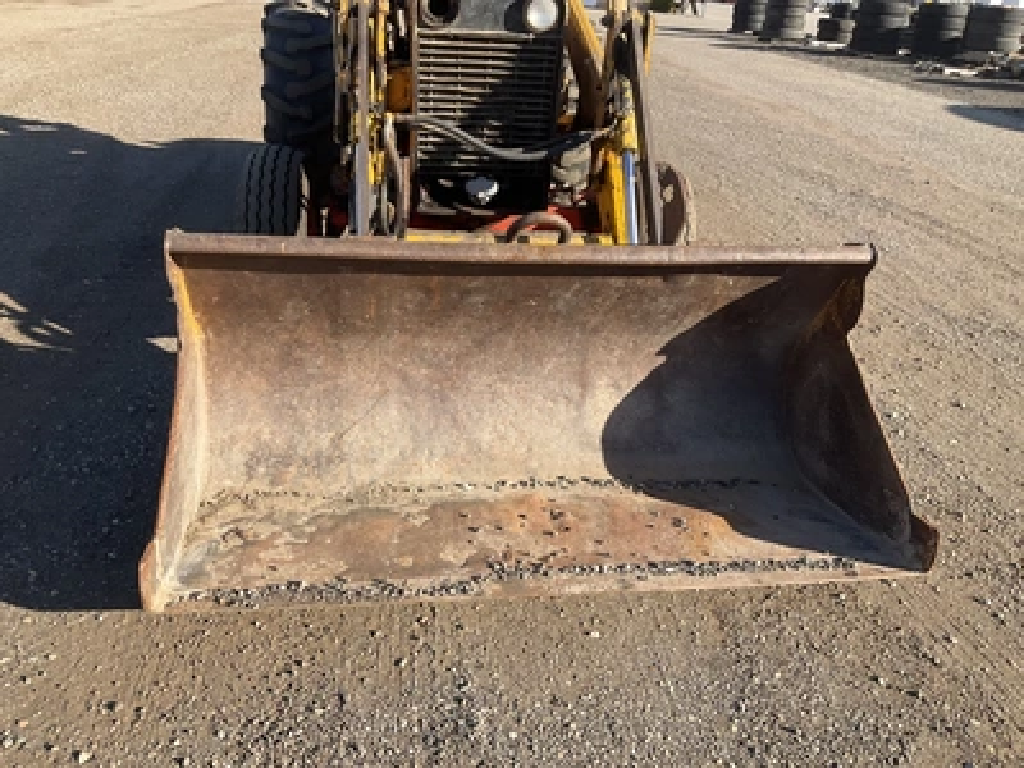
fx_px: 858
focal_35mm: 29
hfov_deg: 61.7
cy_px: 384
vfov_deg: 48.2
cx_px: 512
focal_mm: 3
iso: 25
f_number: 1.8
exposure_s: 1/816
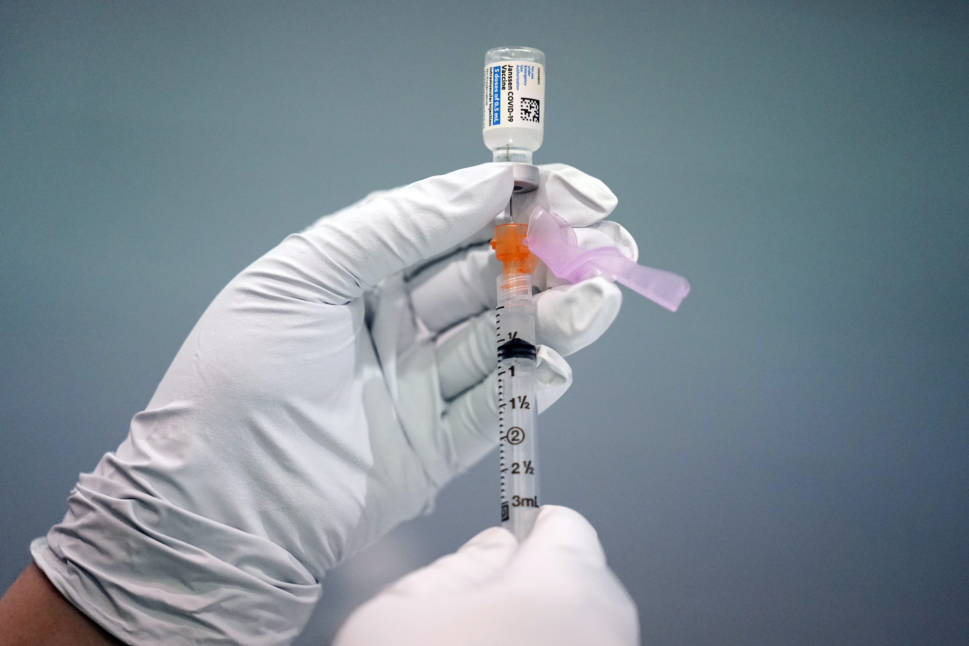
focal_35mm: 189
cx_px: 484
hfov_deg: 10.9
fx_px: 5087
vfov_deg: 7.3
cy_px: 323
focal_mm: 189
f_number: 2.8
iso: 4000
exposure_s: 1/400
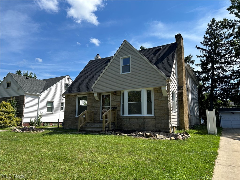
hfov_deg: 67.3
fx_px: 180
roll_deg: +0.5
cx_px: 120
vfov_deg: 53.1
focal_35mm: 26
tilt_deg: +8.5
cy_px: 90
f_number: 1.5
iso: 50
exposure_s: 1/3704
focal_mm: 5.7
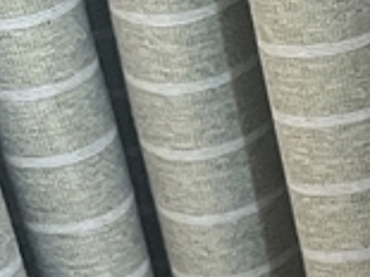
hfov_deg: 7.8
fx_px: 2147
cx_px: 1301
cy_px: 659
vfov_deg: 7.0
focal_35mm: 201
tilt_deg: -35.0
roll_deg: -0.1
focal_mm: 5.1
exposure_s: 1/60
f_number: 1.6
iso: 320
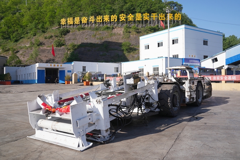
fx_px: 207
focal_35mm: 31
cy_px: 80
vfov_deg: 42.3
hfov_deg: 60.3
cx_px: 120
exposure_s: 1/400
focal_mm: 31
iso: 100
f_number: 6.3
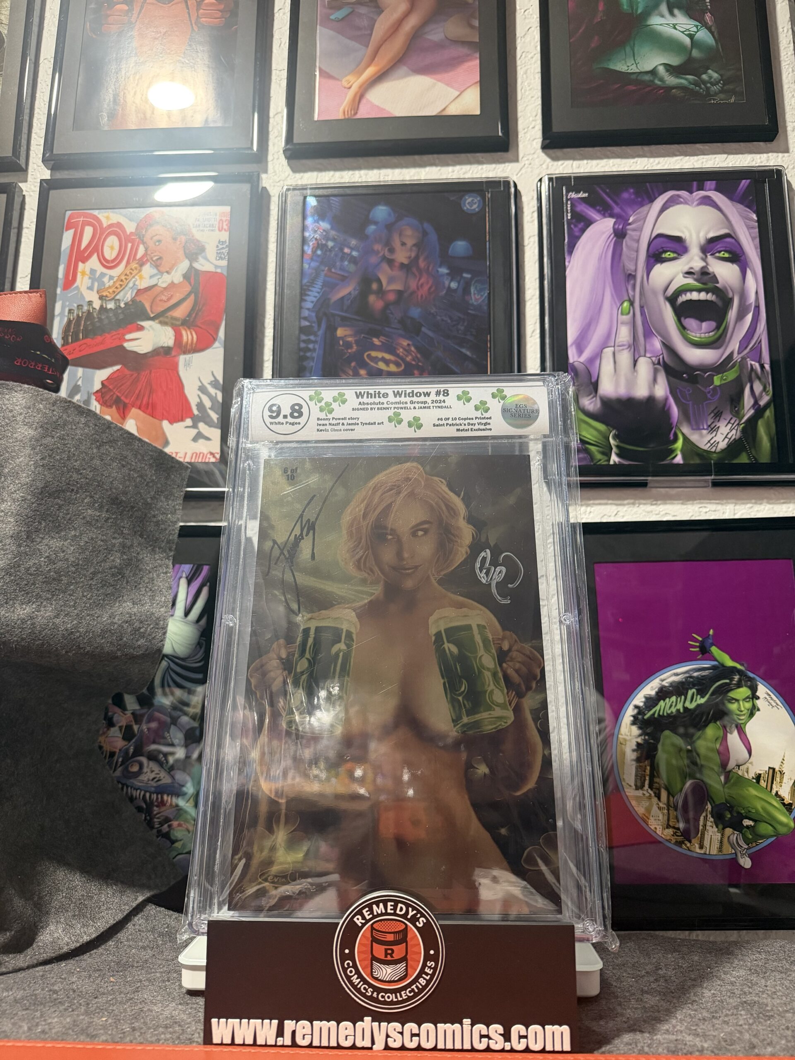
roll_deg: -0.3
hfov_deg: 56.8
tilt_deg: +11.1
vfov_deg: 71.6
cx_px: 398
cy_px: 530
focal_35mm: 24
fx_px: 735
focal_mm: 6.76
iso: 500
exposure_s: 1/60
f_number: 1.78
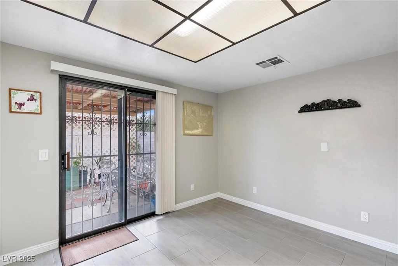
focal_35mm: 16
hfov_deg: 96.7
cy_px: 133
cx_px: 199
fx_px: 177
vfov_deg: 73.8
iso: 320
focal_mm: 16
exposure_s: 1/10
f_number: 6.3
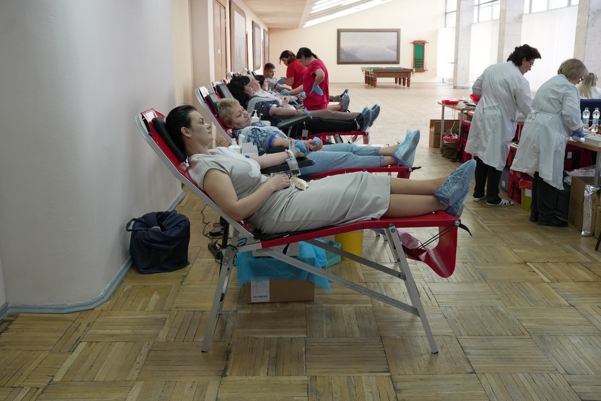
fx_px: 608
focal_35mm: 36
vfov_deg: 36.4
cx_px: 300
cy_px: 200
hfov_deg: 52.6
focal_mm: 24.3
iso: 1600
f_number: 5
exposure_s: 1/125
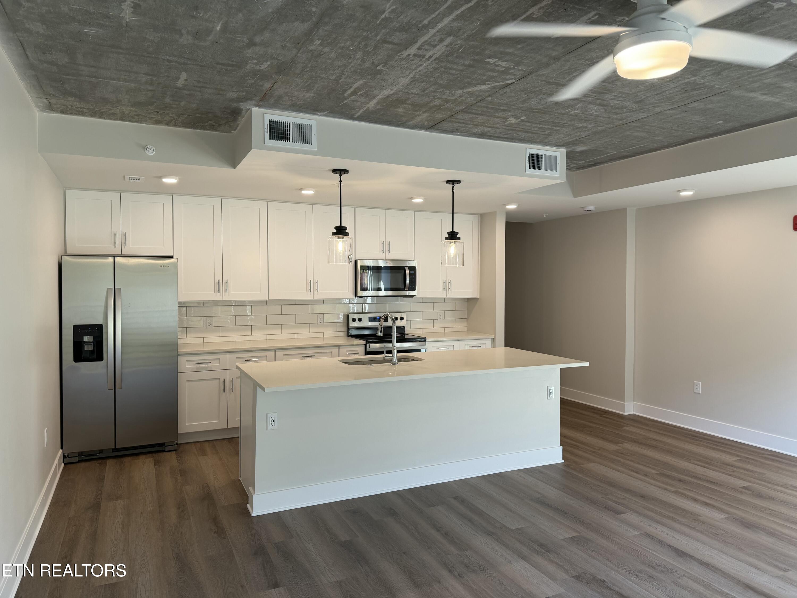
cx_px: 398
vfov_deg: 56.8
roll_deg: +0.6
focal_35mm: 24
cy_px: 299
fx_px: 553
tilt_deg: -1.6
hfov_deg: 71.6
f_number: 1.78
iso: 100
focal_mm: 6.76
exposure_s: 1/121
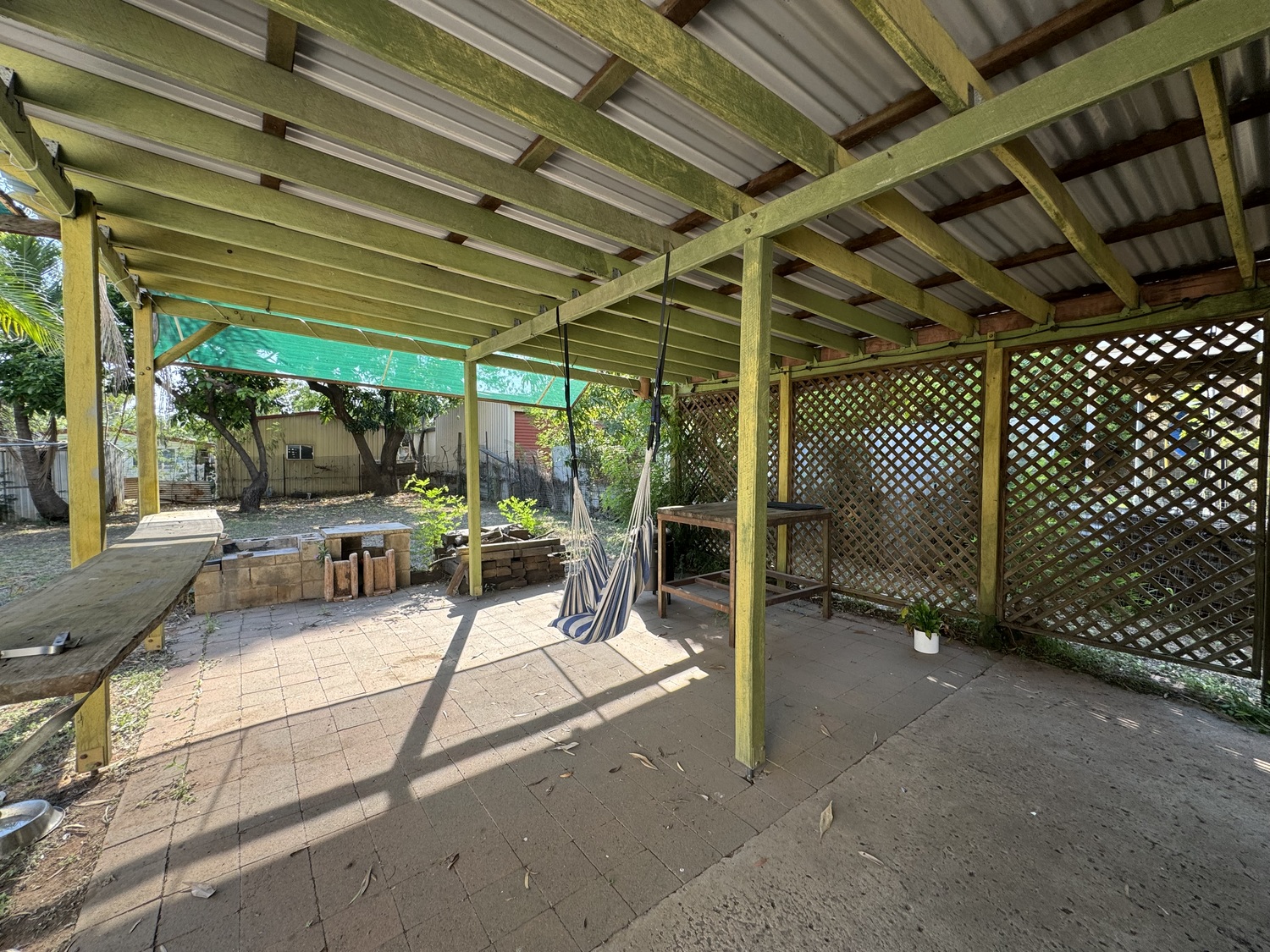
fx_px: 514
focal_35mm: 14
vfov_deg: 85.7
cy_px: 476
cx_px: 635
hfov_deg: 102.1
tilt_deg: -2.6
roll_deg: -1.8
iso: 40
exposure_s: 1/120
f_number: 2.2
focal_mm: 2.22
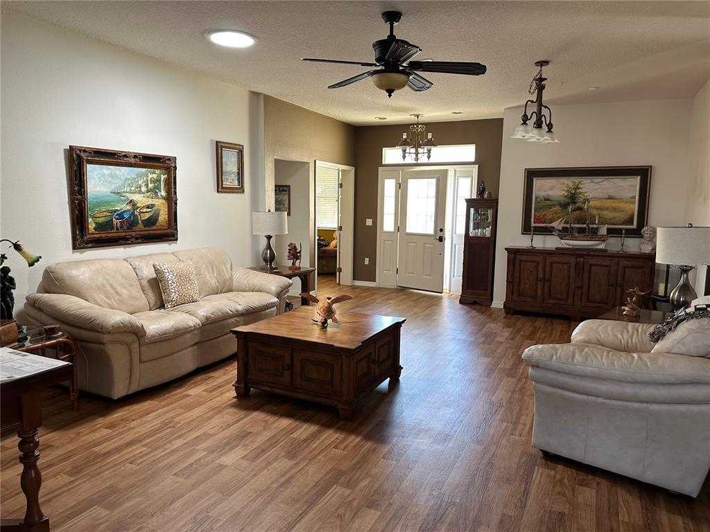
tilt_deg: -6.2
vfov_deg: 56.8
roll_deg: -1.2
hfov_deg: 71.6
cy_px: 266
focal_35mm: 24
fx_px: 492
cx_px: 355
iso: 160
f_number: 1.78
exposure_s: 1/60
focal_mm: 6.86
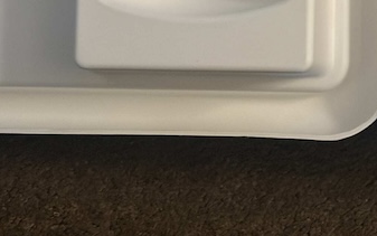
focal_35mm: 196
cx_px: 412
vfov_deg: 6.5
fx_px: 2015
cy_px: -257
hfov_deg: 10.6
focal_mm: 5.96
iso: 160
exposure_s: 1/40
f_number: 1.6
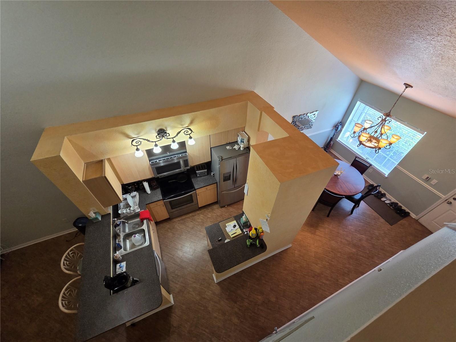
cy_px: 171
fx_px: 171
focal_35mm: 13
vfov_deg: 89.9
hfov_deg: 106.2
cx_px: 228
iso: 200
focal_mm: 2.2
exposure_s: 1/60
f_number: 2.2
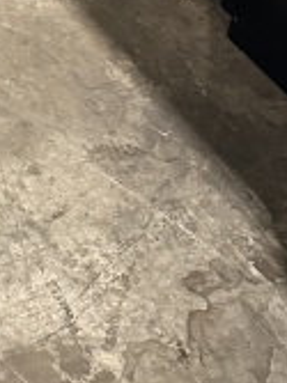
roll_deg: -1.2
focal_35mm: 117
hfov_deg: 11.3
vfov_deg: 13.1
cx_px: -317
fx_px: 1295
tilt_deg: -18.5
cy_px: -513
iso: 400
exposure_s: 1/60
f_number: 1.78
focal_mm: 6.86
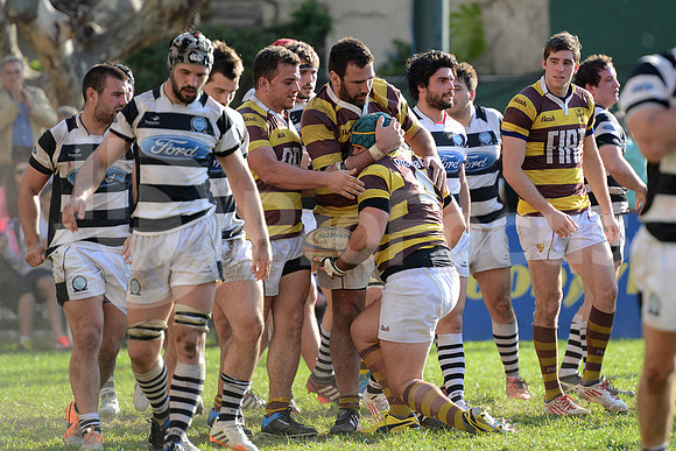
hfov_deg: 7.4
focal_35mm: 280
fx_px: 5259
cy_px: 226
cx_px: 338
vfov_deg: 4.9
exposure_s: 1/500
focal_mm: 280
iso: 320
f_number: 4
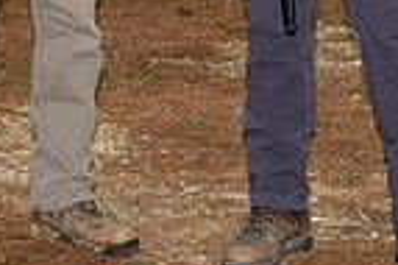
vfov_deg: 4.8
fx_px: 3136
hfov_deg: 7.3
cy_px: -248
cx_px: 256
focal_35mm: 284
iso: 320
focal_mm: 70
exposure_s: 1/160
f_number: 6.3
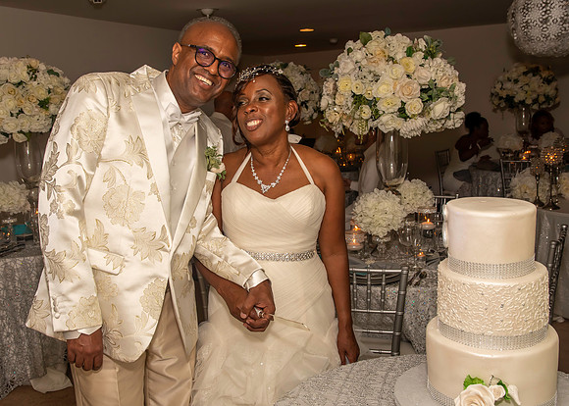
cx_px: 268
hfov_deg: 47.2
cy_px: 197
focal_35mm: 40
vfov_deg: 34.7
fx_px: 650
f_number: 5.6
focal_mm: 22
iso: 400
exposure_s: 1/250
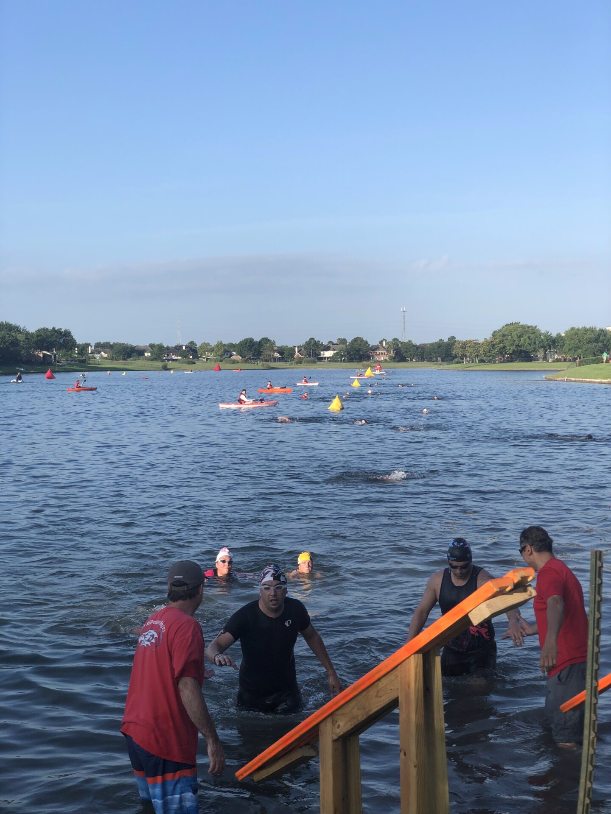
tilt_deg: -1.2
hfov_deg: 28.0
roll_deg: +0.9
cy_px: 407
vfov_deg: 36.8
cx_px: 306
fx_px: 1224
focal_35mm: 52
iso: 16
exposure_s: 1/657
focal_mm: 6
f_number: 2.4
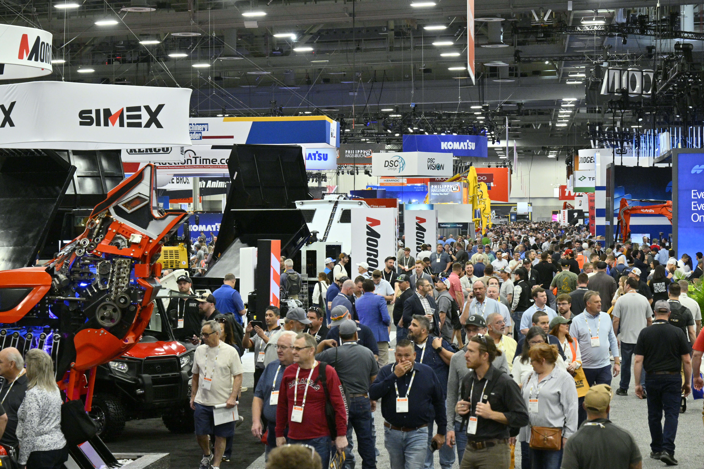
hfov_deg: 22.1
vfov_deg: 14.9
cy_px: 234
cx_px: 352
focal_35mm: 92
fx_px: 1799
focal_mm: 92
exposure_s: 1/250
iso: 2500
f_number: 8
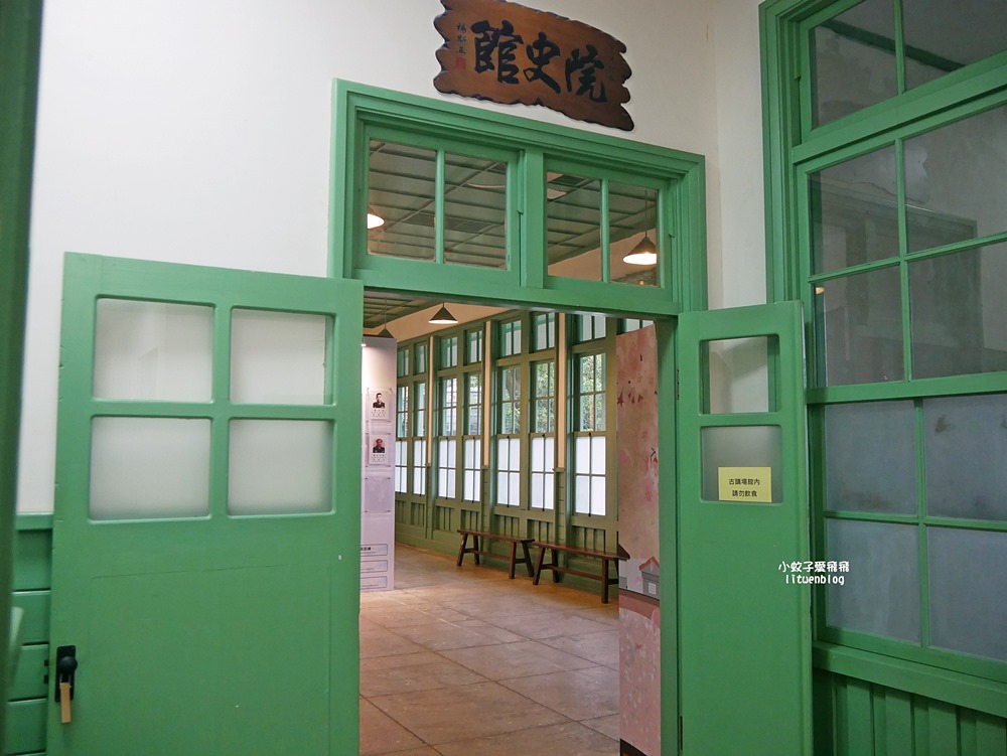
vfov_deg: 49.8
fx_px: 815
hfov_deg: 63.4
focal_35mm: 28
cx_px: 504
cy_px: 378
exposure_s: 1/60
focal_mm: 14
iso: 1000
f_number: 3.5
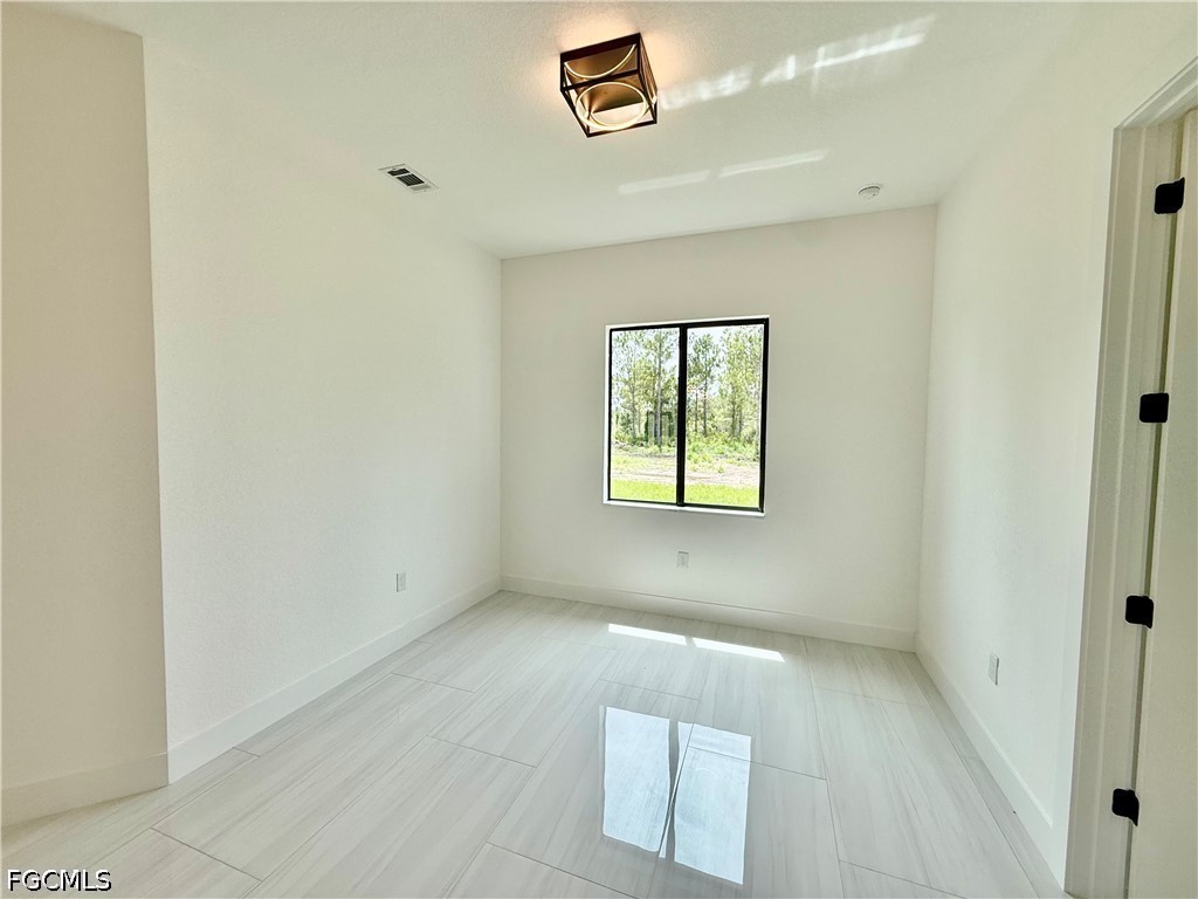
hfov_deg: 102.1
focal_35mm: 14
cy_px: 450
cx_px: 599
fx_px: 485
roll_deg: -0.9
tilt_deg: -2.6
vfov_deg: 85.7
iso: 50
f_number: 2.2
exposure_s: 1/381
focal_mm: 2.22
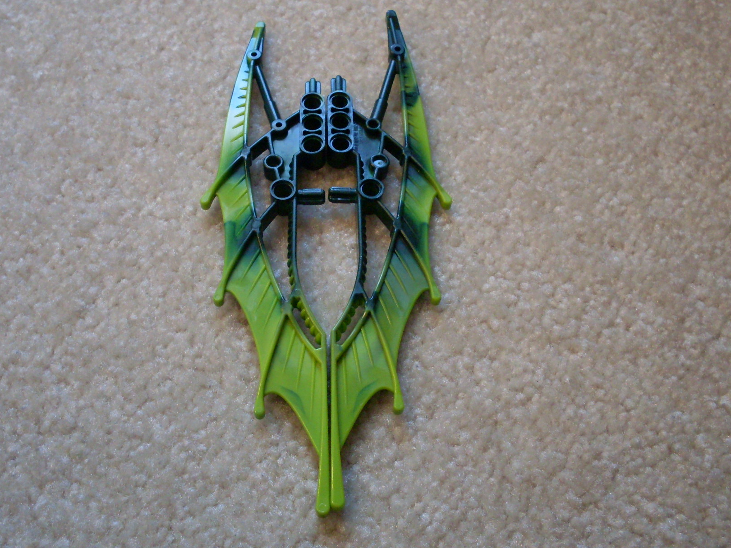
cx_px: 323
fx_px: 1014
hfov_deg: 39.6
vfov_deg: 30.2
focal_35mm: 48
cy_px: 238
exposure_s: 1/45
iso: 200
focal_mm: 6.3
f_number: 2.8
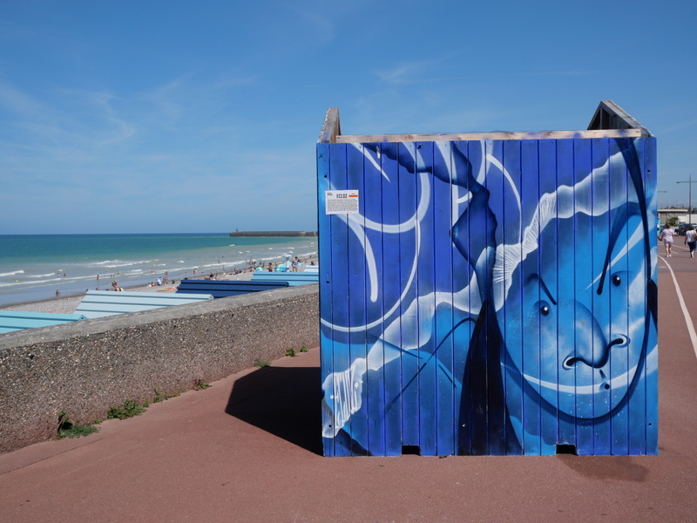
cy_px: 262
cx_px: 348
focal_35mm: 36
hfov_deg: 51.4
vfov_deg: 39.7
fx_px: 725
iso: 200
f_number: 5.6
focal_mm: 18
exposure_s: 1/1600
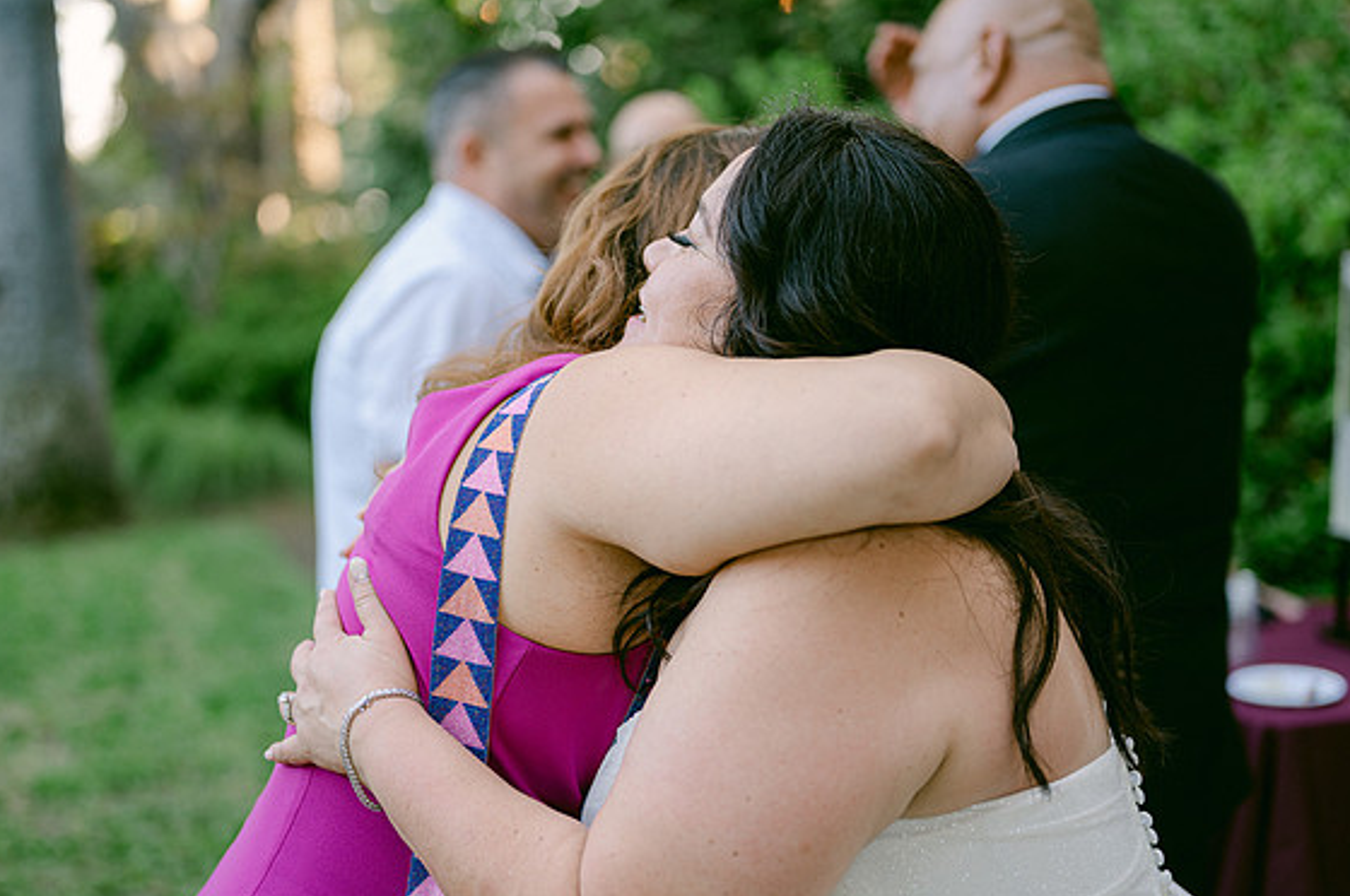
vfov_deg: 25.5
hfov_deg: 37.6
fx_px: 1985
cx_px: 678
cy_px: 441
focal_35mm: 53
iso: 100
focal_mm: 50
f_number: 1.8
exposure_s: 1/125
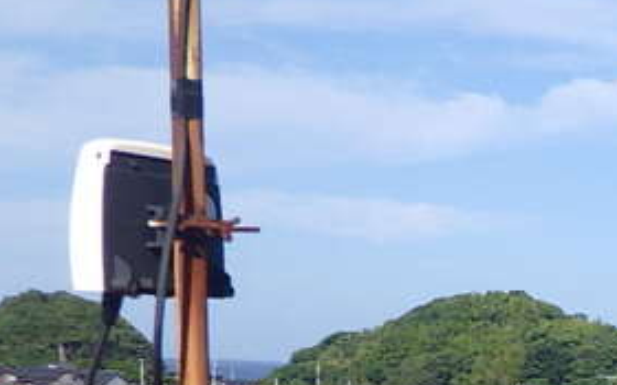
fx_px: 1732
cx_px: 859
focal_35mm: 103
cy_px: 581
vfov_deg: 12.1
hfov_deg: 18.4
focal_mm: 6.1
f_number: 4.6
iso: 125
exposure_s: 1/800
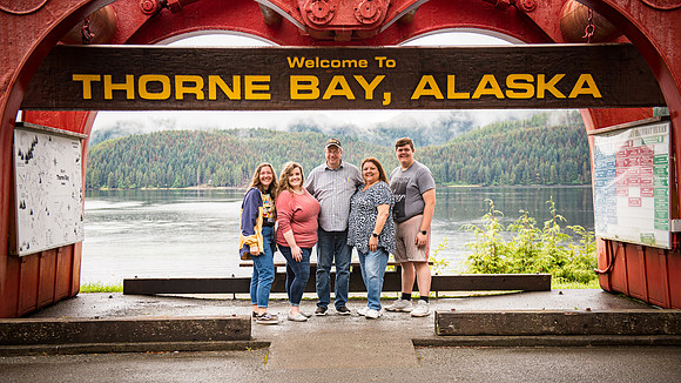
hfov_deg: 40.6
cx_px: 336
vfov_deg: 23.5
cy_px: 228
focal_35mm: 51
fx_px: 920
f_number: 2.8
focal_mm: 48
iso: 100
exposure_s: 1/250
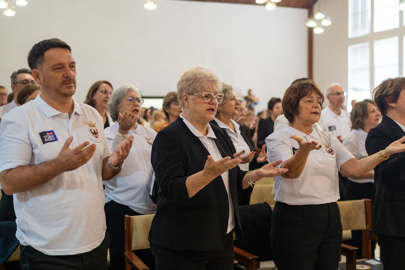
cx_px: 202
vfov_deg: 26.0
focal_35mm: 52
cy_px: 135
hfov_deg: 38.2
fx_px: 585
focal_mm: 35
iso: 1000
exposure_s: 1/160
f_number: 1.8
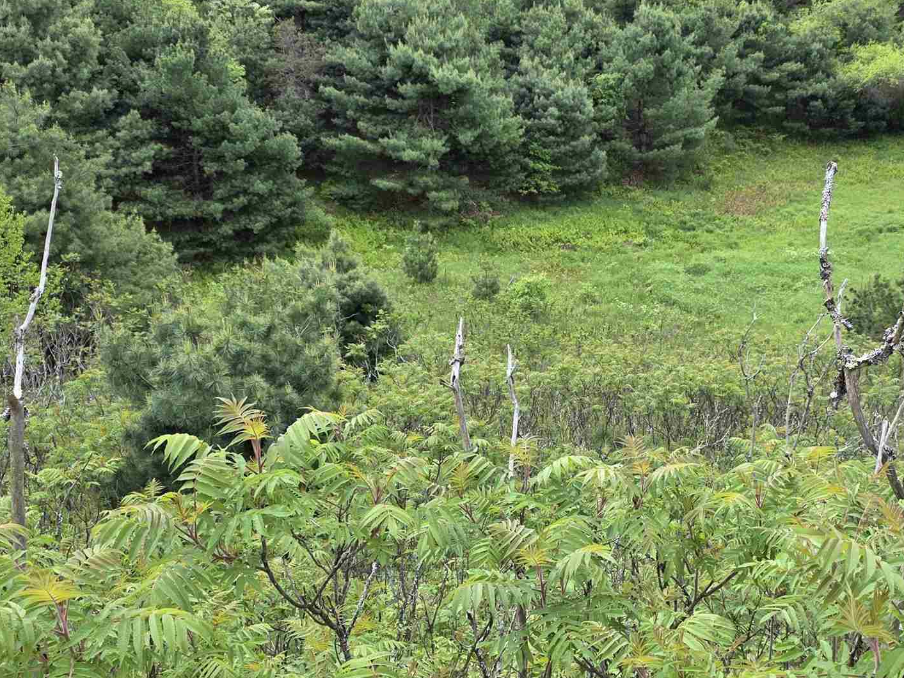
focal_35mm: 50
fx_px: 1306
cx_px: 571
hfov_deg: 37.9
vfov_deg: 29.1
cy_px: 365
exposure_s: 1/359
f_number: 1.7
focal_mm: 6.3
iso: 32
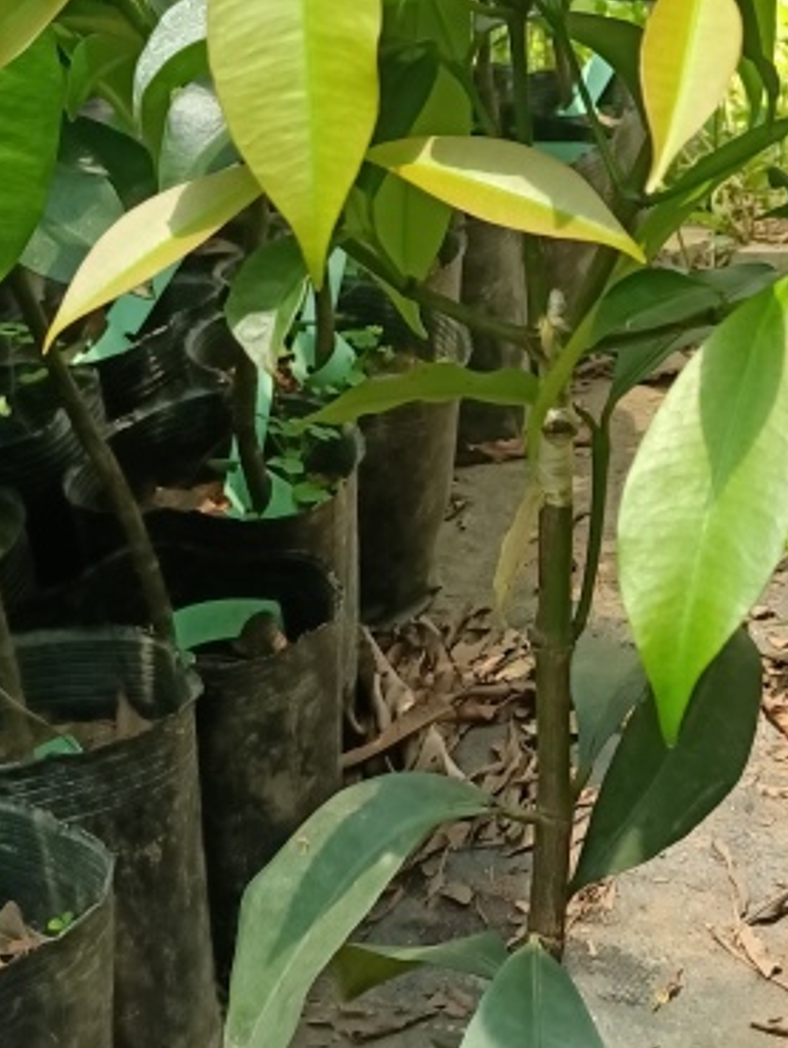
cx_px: 615
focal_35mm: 72
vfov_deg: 27.0
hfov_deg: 20.3
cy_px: 429
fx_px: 2183
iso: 128
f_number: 1.79
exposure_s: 1/100
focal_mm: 4.71
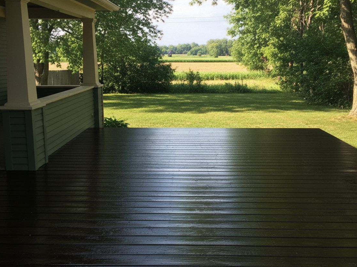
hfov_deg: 67.3
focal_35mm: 26
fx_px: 268
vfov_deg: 53.1
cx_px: 176
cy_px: 130
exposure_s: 1/420
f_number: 1.68
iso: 1245
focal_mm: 6.8
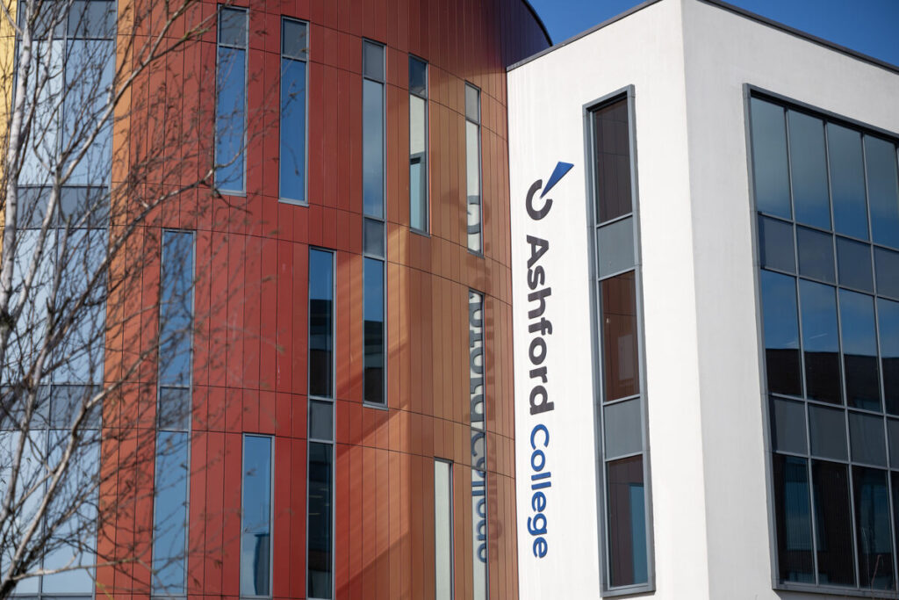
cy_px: 300
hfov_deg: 28.8
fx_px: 1748
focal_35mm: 70
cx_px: 450
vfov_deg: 19.5
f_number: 3.2
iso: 80
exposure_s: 1/2000
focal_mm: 70
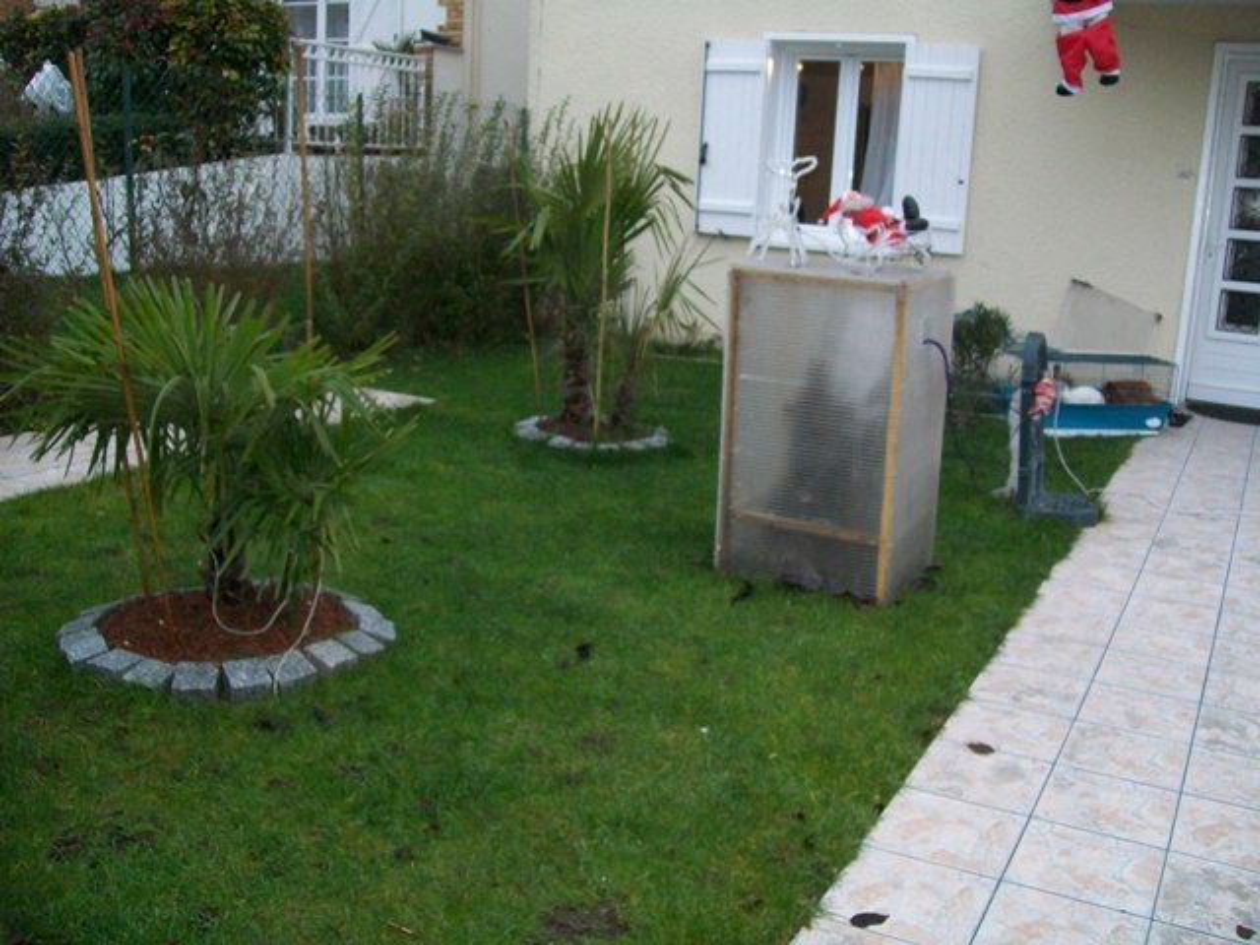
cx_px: 630
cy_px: 472
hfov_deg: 54.0
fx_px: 1238
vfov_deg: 41.8
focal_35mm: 34
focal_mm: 6.1
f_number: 2.7
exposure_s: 1/60
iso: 160
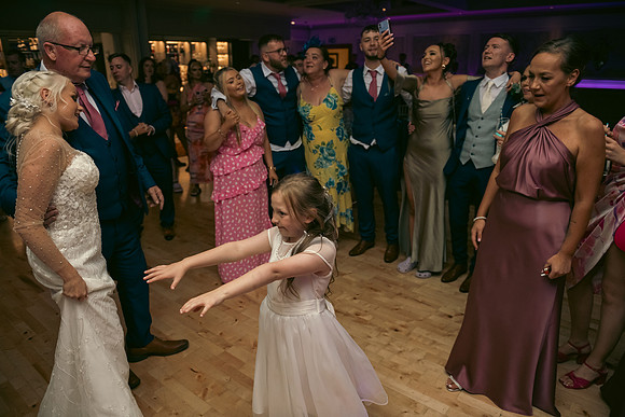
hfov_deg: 73.7
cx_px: 312
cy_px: 208
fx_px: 417
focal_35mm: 24
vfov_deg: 53.2
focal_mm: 24
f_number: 3.5
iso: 800
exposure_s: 1/160
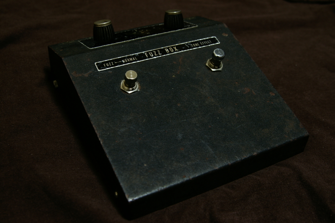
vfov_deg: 31.8
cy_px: 112
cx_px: 168
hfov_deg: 46.4
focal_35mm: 42
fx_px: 391
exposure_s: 1/5
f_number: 4.5
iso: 200
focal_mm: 28
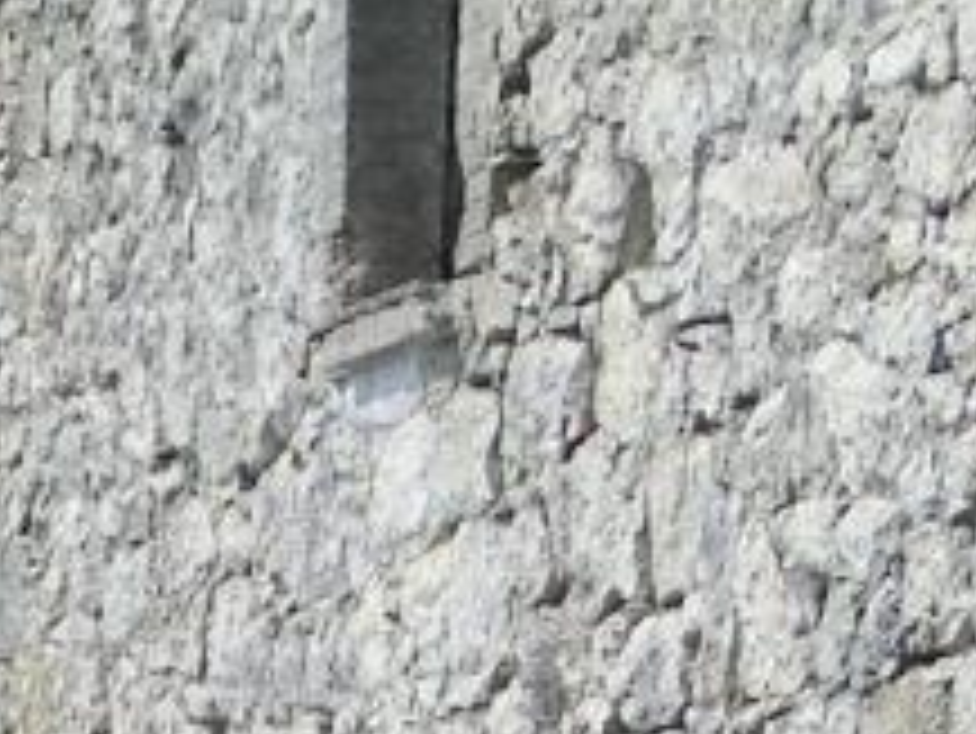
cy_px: 1355
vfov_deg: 4.1
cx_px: -364
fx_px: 10128
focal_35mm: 359
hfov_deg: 5.5
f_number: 4.9
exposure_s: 1/640
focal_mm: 13.48
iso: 80
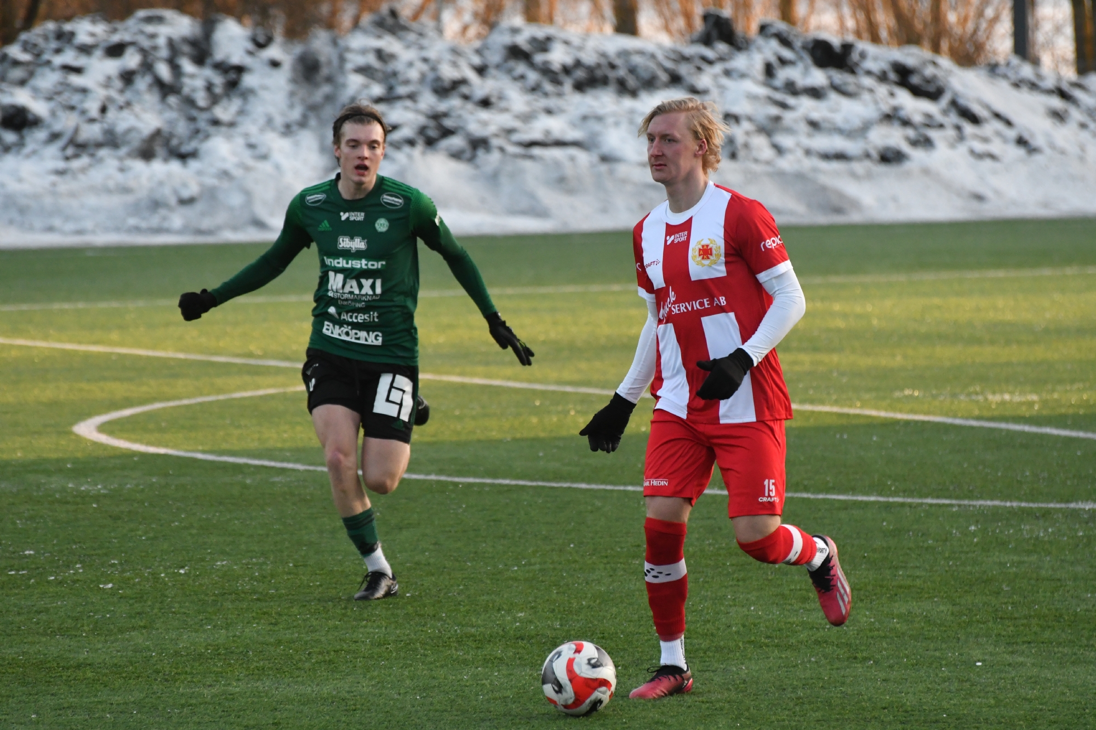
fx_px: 10045
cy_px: 365
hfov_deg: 6.2
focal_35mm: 330
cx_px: 548
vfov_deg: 4.2
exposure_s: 1/1600
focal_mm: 220
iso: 2000
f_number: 5.6
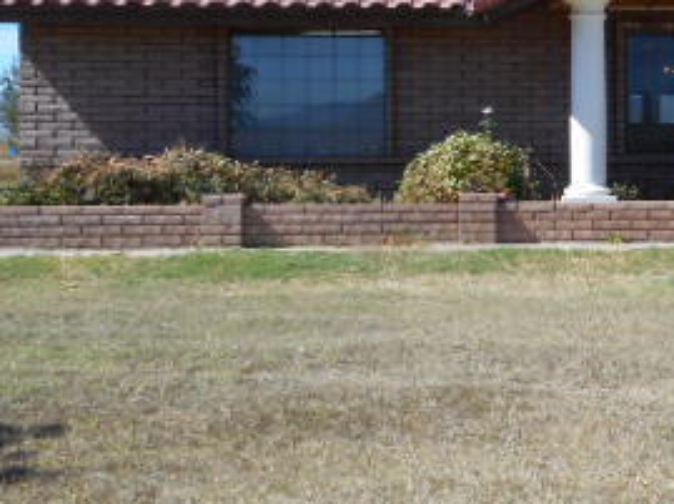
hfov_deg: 23.0
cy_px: 160
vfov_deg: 18.1
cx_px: 702
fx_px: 1575
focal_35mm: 81
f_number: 4.2
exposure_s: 1/500
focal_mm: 6
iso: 80
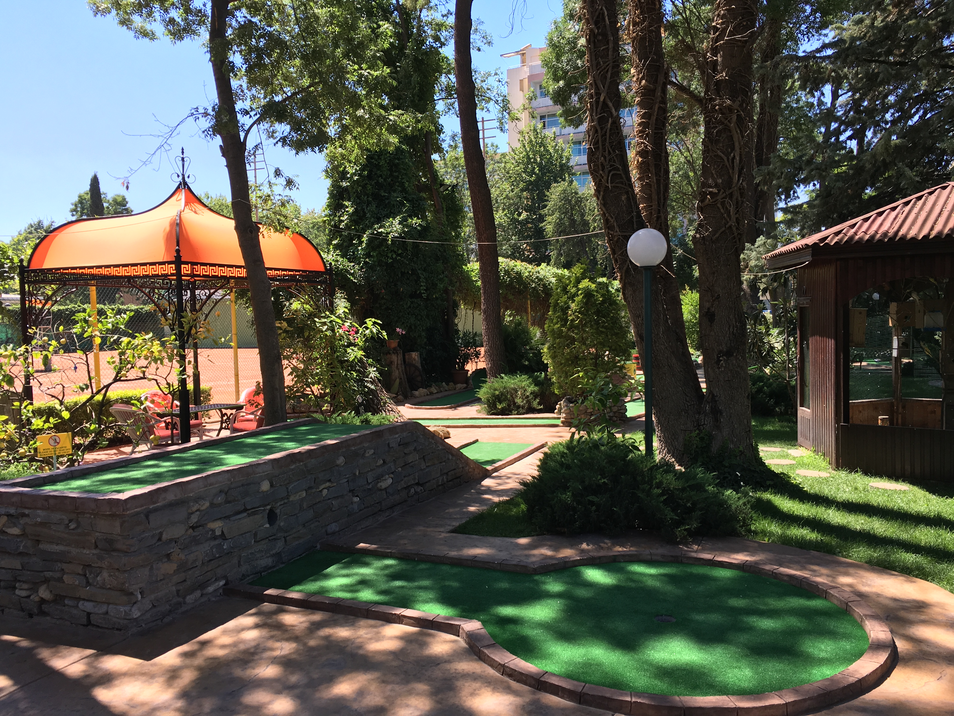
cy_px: 358
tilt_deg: -2.8
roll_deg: +0.3
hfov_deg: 61.7
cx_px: 477
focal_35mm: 29
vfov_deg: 48.2
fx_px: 799
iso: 25
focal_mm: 4.15
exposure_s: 1/499
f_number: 2.2
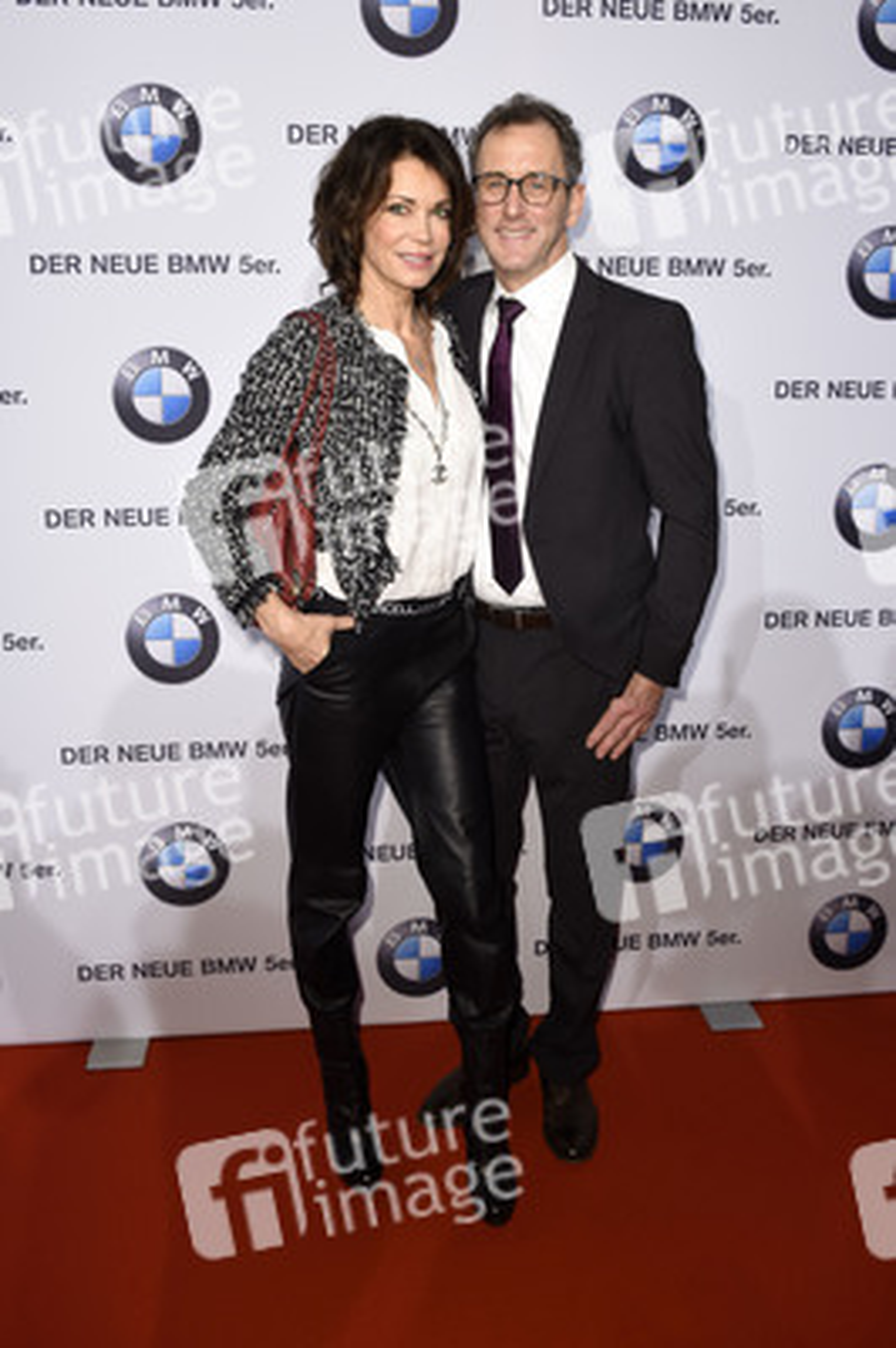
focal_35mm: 28
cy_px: 674
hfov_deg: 46.3
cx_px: 448
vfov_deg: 65.5
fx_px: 1047
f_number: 5.6
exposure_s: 1/200
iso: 800
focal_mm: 28
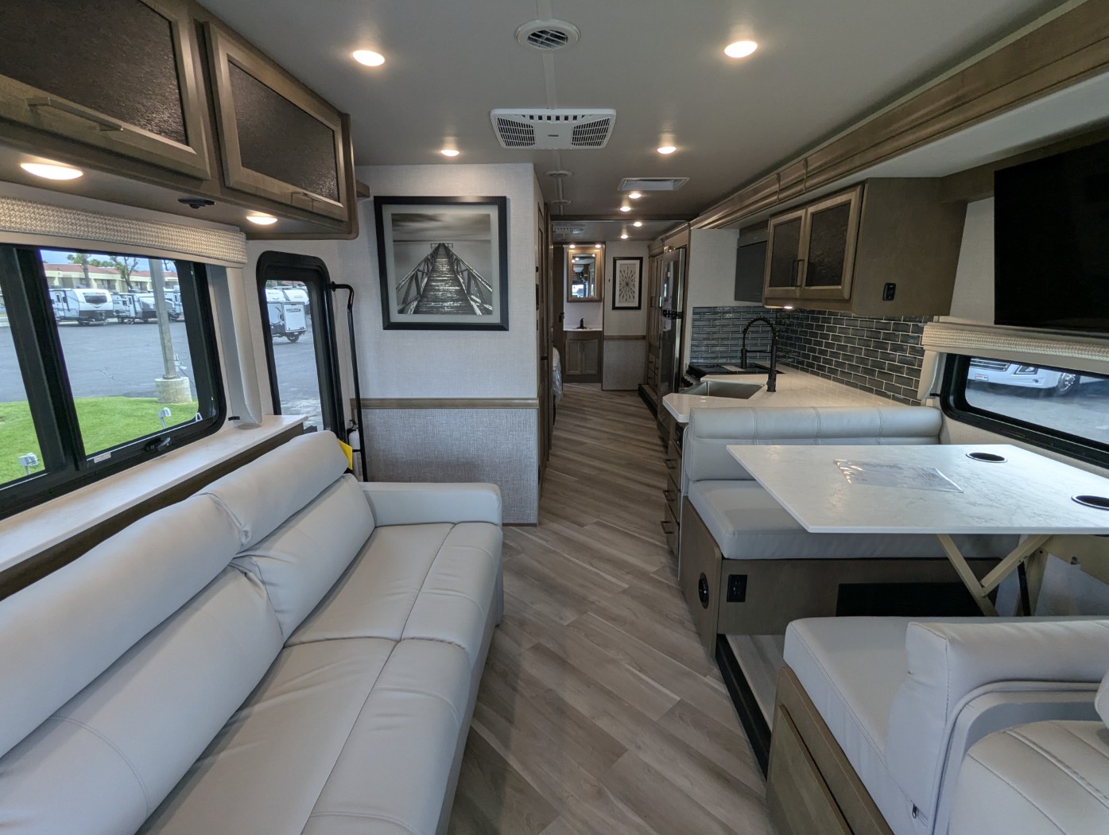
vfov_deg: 78.2
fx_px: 513
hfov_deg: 94.4
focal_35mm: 16
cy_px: 418
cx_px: 554
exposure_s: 1/71.5
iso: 63
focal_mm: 2.35
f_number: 2.2
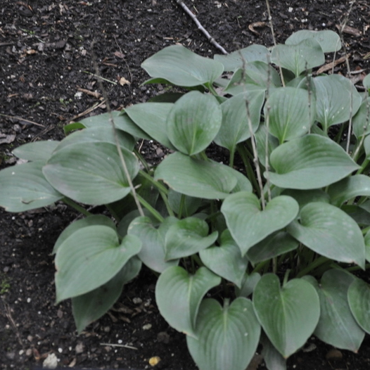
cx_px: 272
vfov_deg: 14.5
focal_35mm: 120
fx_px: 1451
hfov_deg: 14.5
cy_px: 184
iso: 1600
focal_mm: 62
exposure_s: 1/100
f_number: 5.3
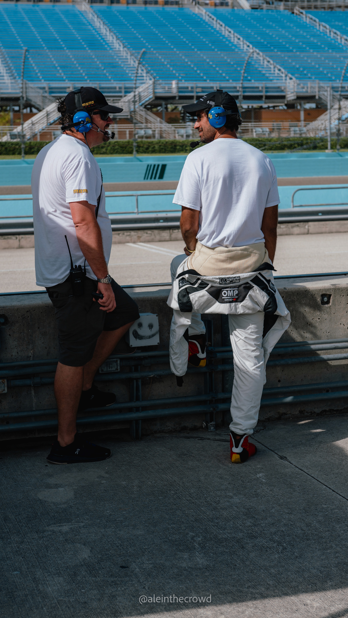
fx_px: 968
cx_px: 175
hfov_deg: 20.4
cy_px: 311
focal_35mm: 59
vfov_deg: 35.4
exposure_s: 1/400
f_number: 5.6
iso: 100
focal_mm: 56
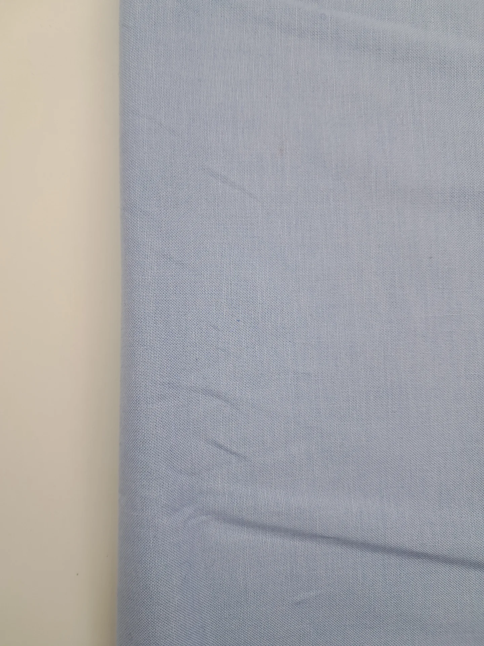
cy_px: 323
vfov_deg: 65.3
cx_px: 242
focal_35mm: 27
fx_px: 503
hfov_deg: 51.4
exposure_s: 1/50
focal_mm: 4
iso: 50
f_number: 1.8
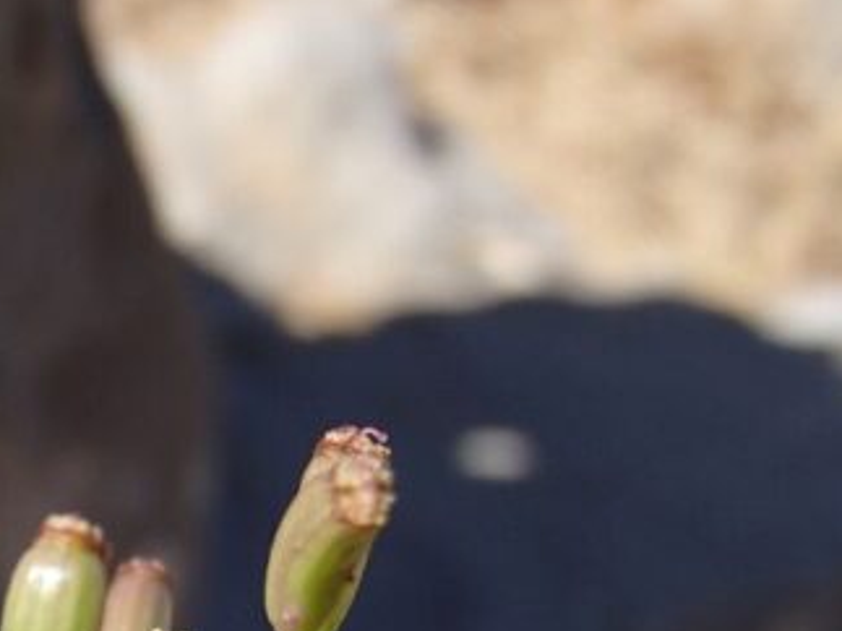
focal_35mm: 88
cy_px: 730
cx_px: -44
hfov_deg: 21.3
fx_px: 2140
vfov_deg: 16.2
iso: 100
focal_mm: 6.64
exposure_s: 1/640
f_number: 4.7
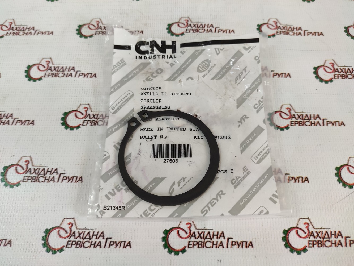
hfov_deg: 67.3
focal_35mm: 26
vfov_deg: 53.1
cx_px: 177
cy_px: 133
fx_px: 266
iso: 446
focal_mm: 4.77
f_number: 1.75
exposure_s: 1/33
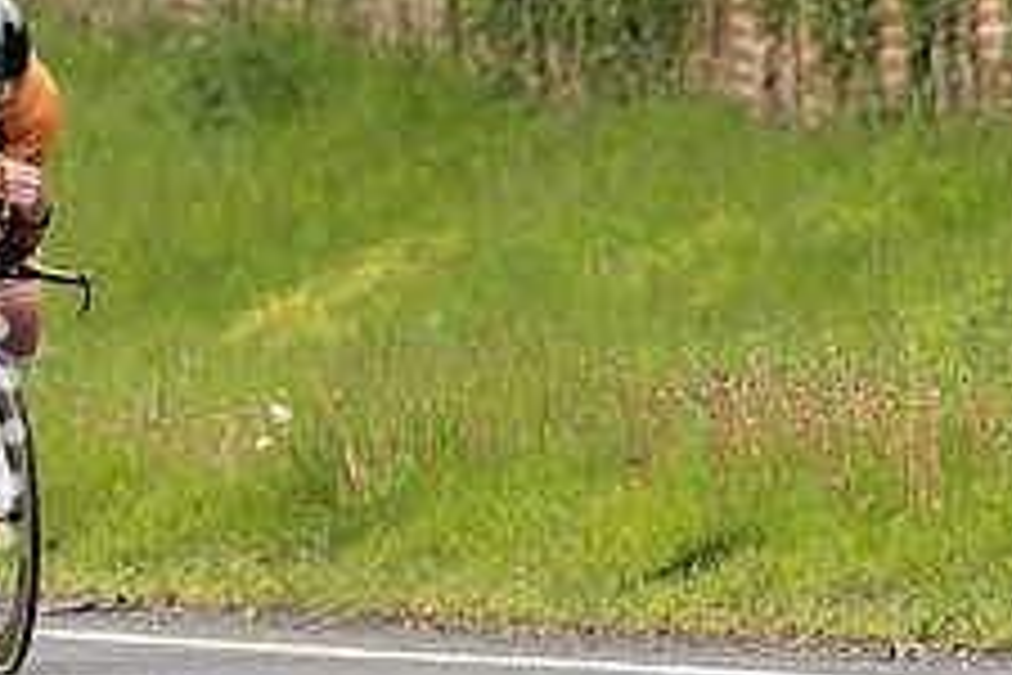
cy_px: 100
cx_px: 63
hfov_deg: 2.5
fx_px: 22853
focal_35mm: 813
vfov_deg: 1.7
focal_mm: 200
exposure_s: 1/1000
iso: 320
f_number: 3.5
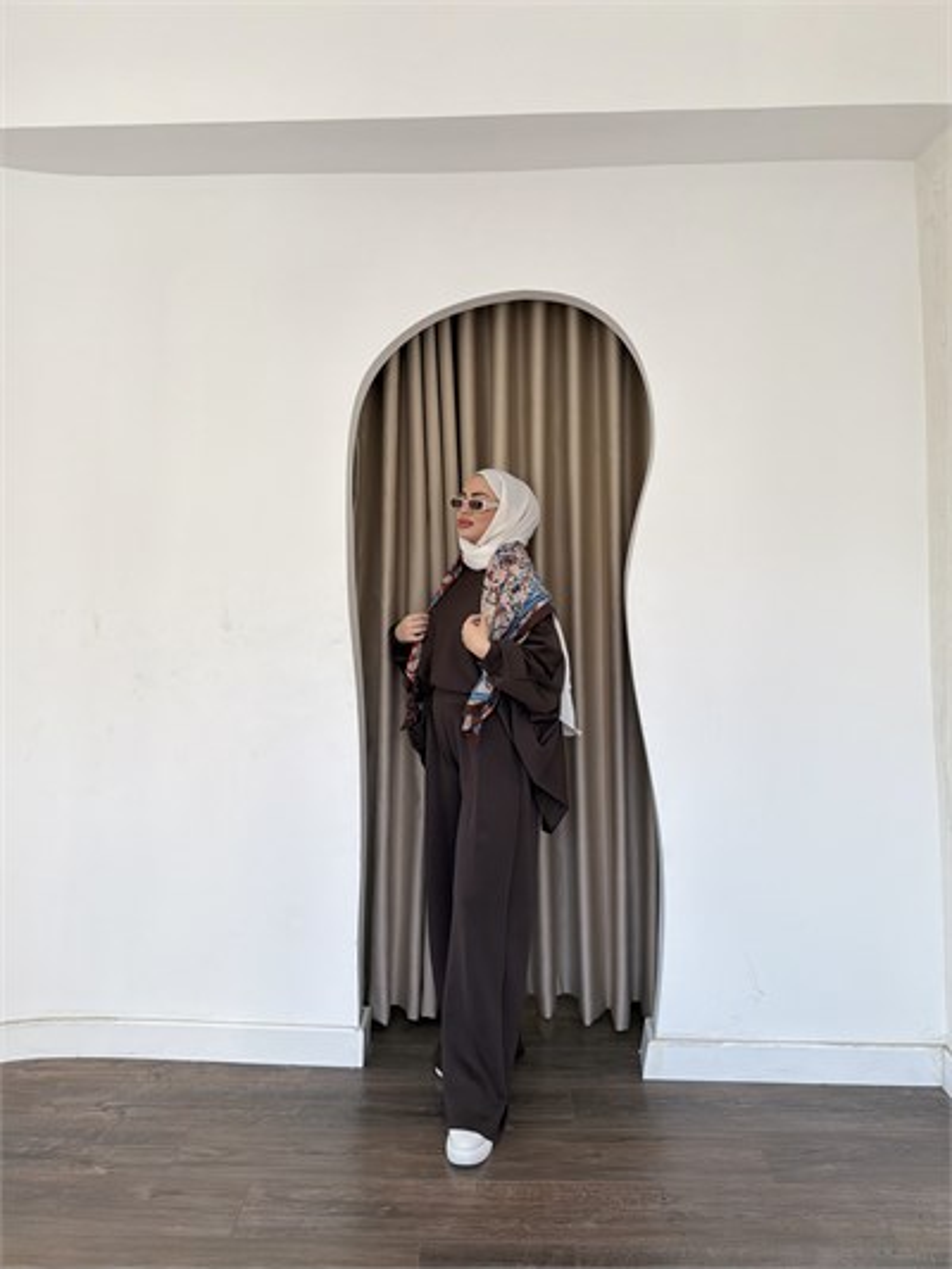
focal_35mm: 24
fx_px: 880
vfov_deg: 71.6
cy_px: 634
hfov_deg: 56.8
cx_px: 476
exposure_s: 1/683
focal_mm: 6.76
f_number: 1.78
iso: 250
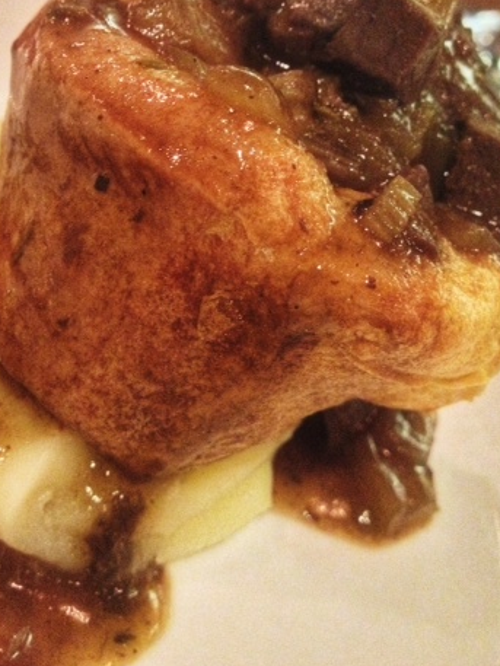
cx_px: 188
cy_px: 207
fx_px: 943
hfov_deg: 29.6
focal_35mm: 49
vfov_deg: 38.3
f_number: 2.4
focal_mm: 4.28
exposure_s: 1/15
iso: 800
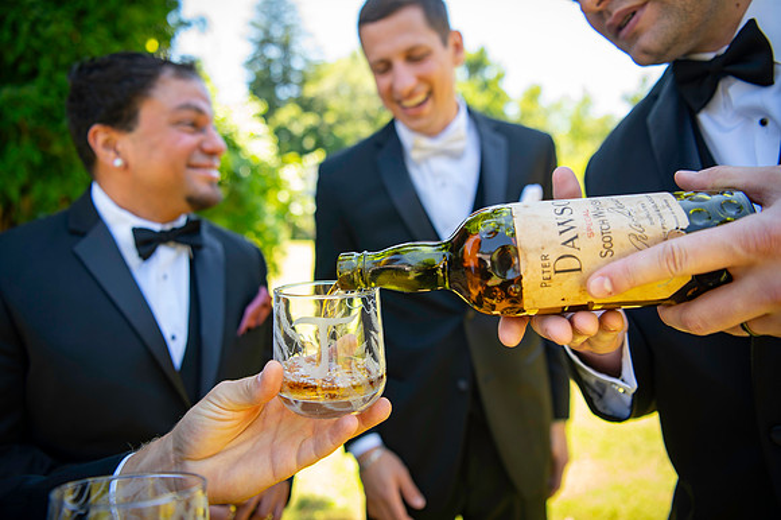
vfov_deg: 46.4
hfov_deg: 65.5
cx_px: 390
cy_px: 260
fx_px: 607
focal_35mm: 28
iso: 100
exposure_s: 1/125
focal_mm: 28
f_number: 2.8
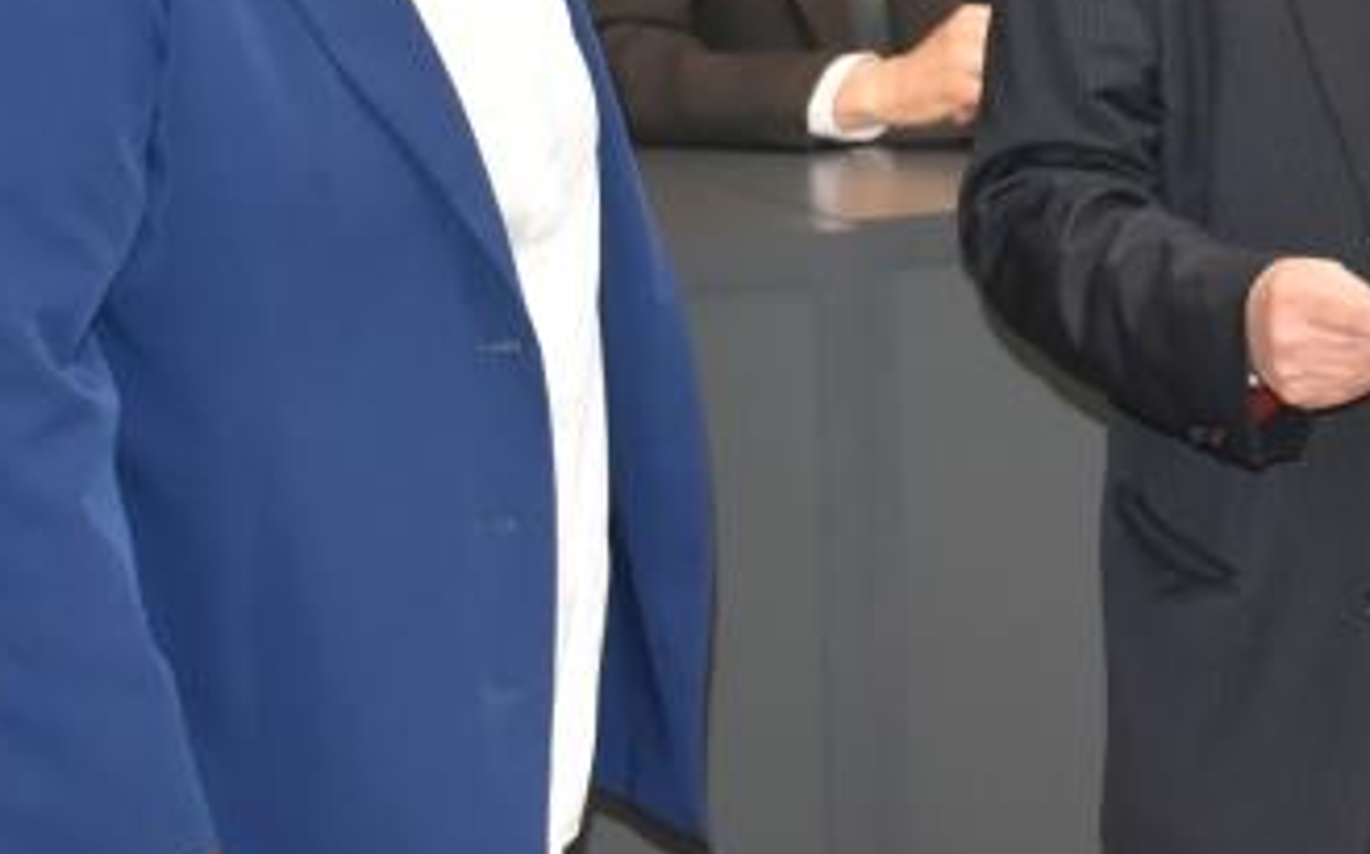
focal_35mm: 162
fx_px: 6043
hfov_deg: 12.5
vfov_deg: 8.0
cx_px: 1874
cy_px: -173
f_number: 6.3
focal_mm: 34
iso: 2000
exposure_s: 1/125
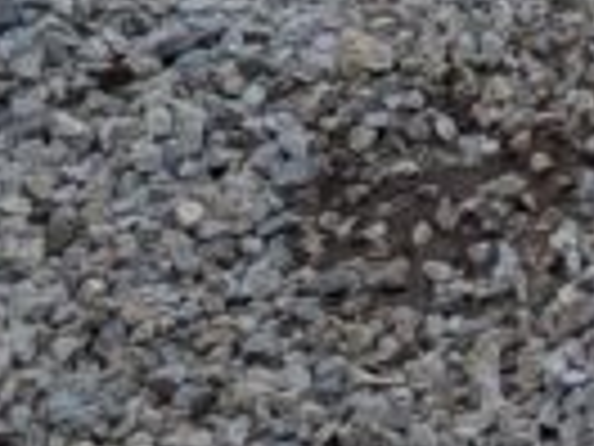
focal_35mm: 187
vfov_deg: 7.4
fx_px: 3209
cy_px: -678
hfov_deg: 9.4
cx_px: 1413
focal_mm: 4.53
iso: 28
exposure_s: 1/720
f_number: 1.7
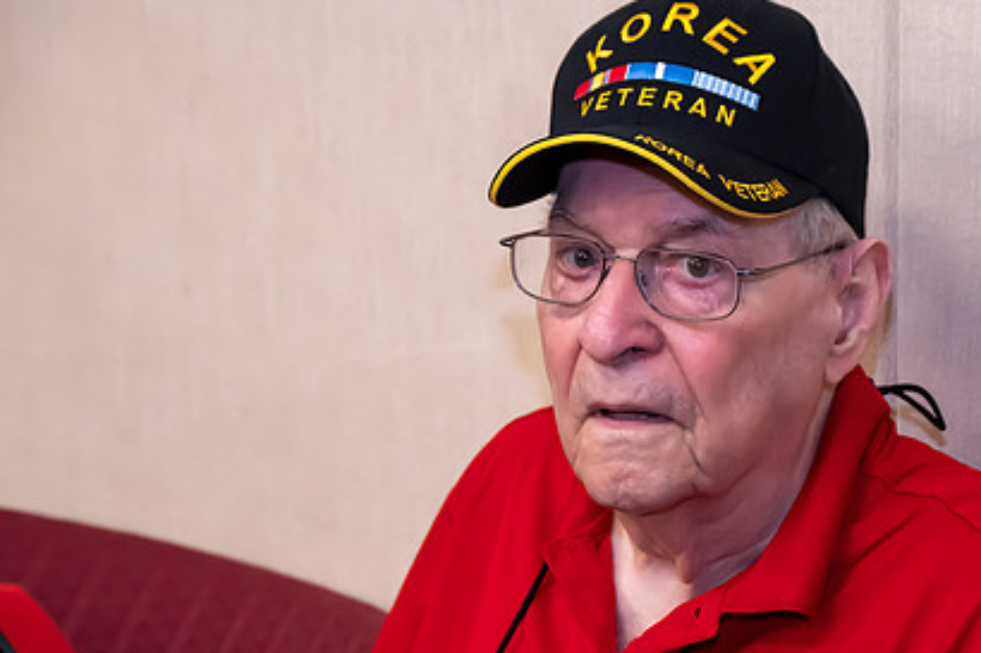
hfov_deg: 14.6
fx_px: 3813
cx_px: 675
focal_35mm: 140
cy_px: 423
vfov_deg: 9.8
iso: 9000
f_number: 6.3
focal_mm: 99
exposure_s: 1/160
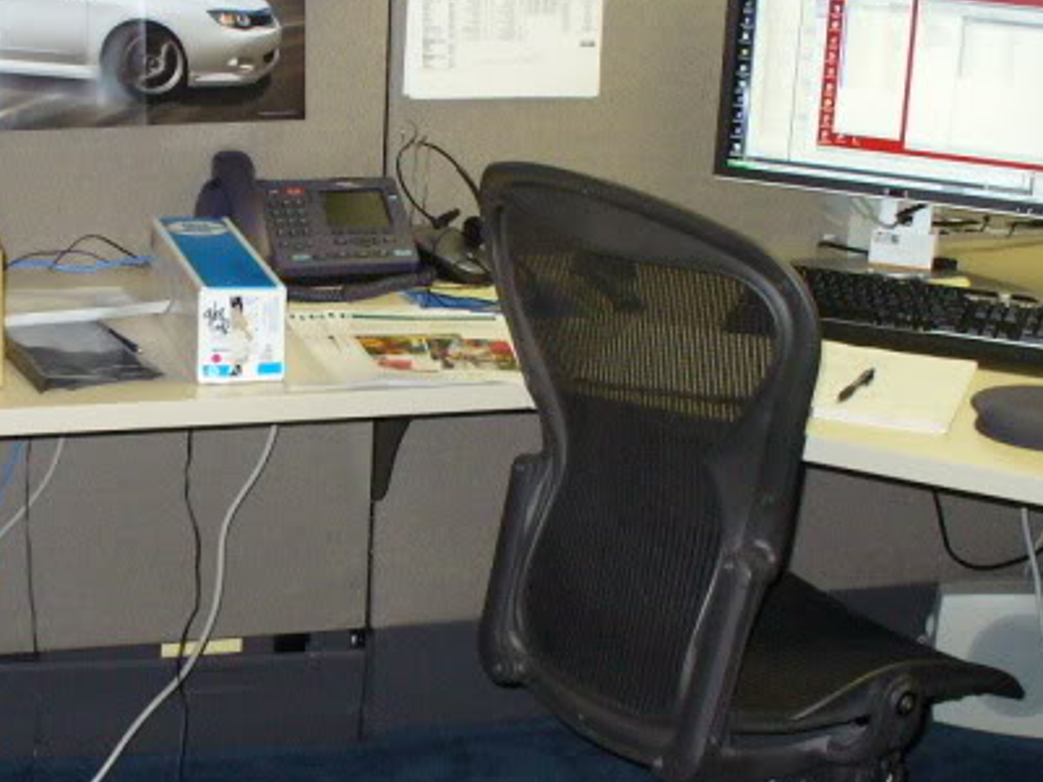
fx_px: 2230
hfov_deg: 26.1
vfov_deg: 19.9
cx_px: 305
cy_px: 391
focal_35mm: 74
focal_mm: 6.1
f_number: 2.8
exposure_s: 1/60
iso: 300
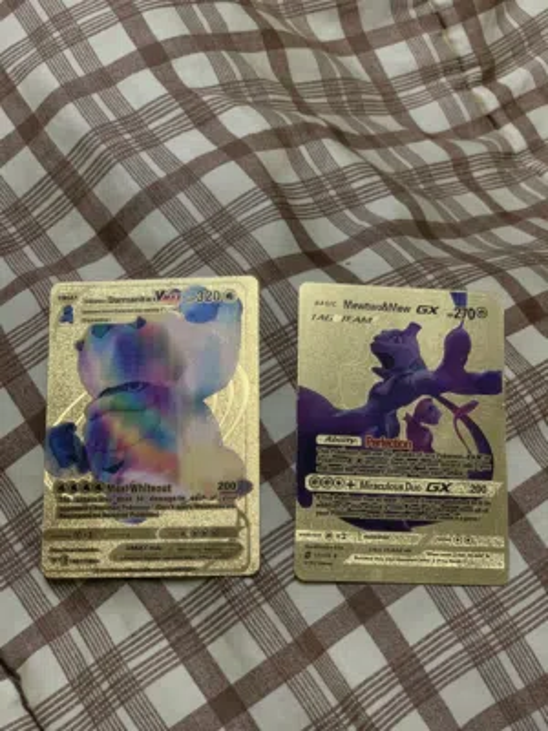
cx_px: 274
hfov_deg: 28.0
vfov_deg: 36.8
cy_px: 366
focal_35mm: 52
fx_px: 1098
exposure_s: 1/50
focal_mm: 6
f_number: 2.4
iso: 320
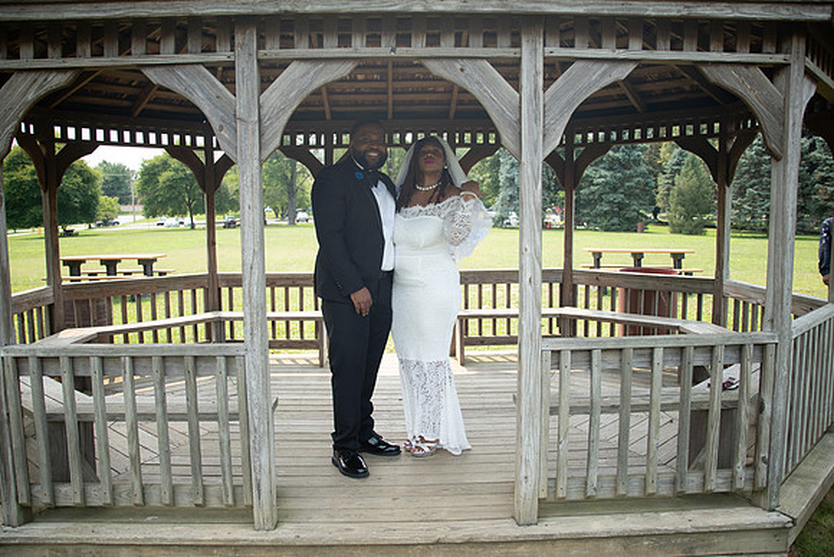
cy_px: 278
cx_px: 417
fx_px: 672
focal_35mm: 29
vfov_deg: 45.0
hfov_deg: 63.6
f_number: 3.7
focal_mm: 28
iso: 800
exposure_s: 1/1600
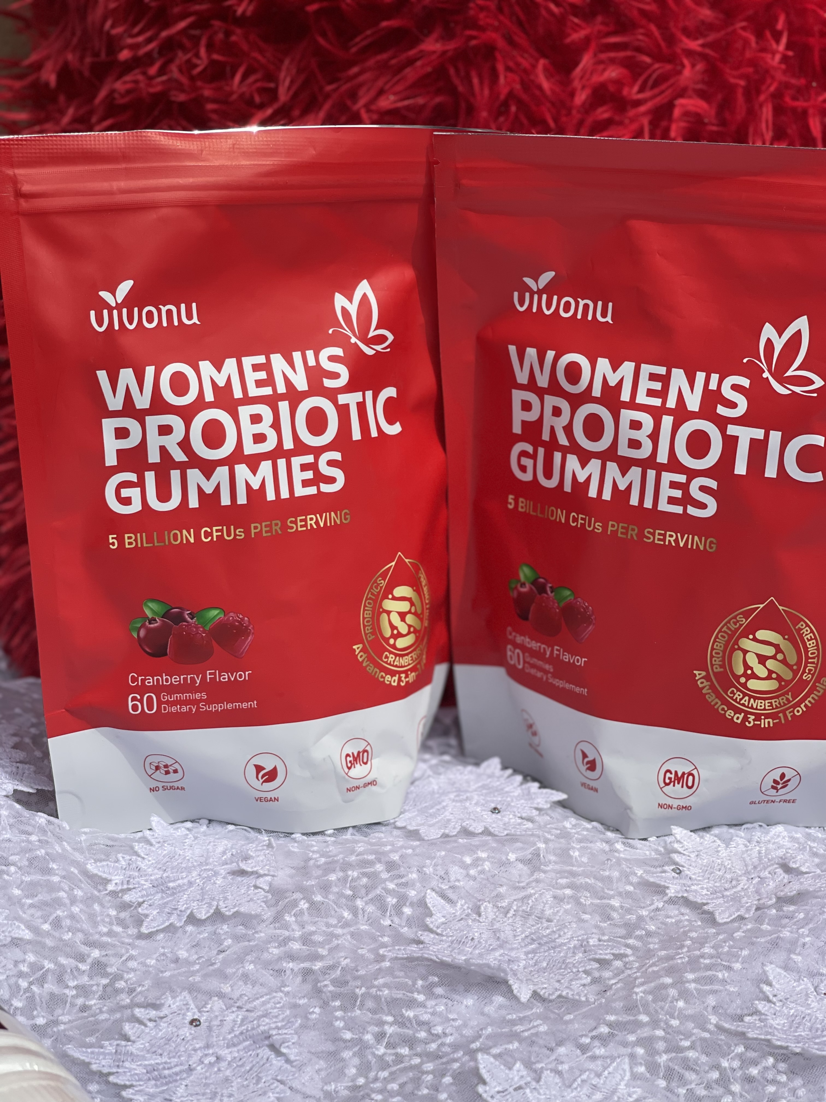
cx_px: 413
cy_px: 551
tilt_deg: -15.5
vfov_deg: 30.3
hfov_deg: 22.9
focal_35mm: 64
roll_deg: +0.7
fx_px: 2036
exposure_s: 1/2137
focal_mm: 7.5
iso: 32
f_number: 2.2
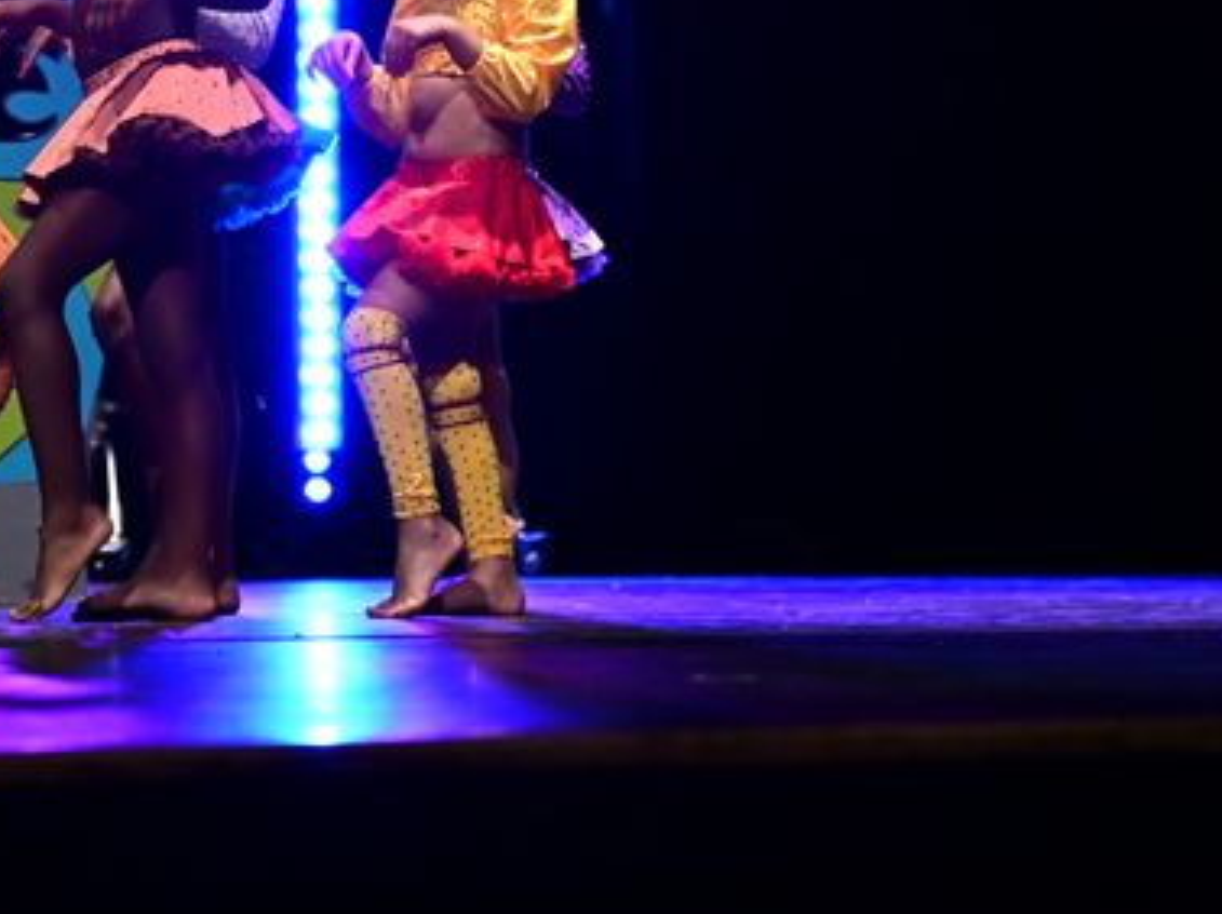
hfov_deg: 10.7
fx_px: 6454
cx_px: 62
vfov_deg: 8.0
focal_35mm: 183
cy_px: -164
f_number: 4
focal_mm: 70
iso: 5000
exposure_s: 1/800
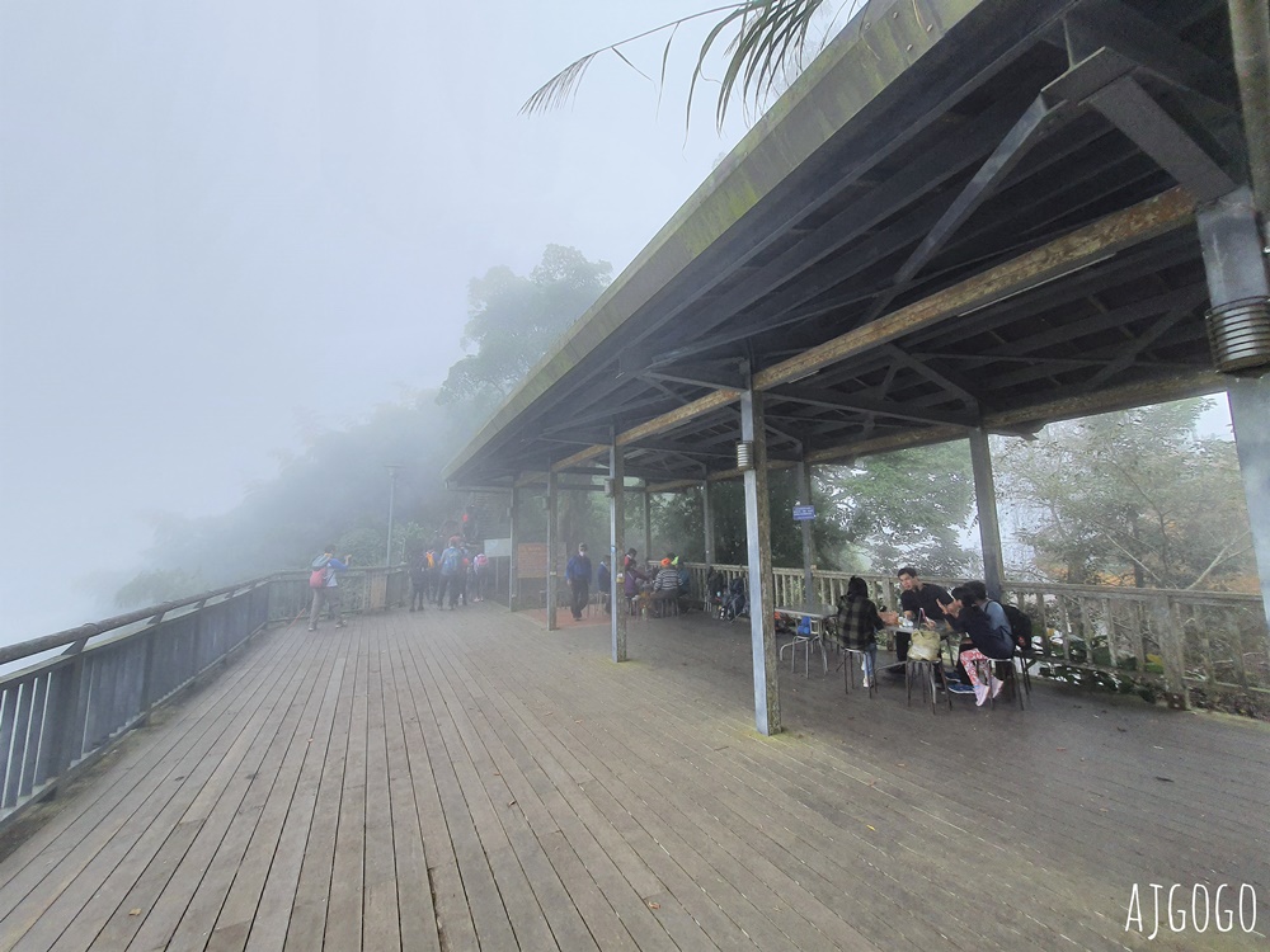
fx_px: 477
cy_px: 476
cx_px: 635
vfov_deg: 89.9
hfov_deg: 106.2
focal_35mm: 13
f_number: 2.2
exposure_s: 1/300
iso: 50
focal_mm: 1.74
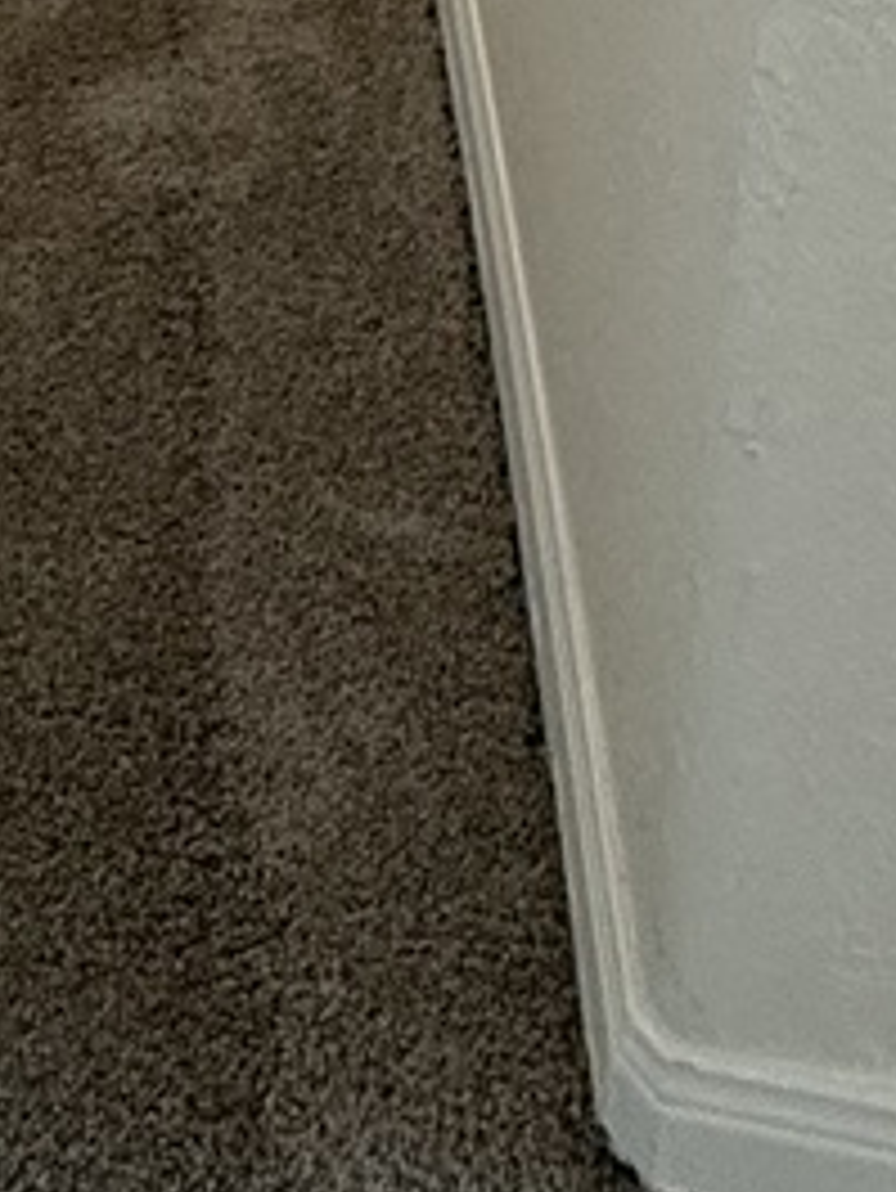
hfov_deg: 18.4
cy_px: -1237
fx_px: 2621
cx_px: -167
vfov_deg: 17.6
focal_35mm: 76
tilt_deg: -11.8
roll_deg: +0.4
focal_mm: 2.22
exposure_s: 1/120
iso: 250
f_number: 2.2
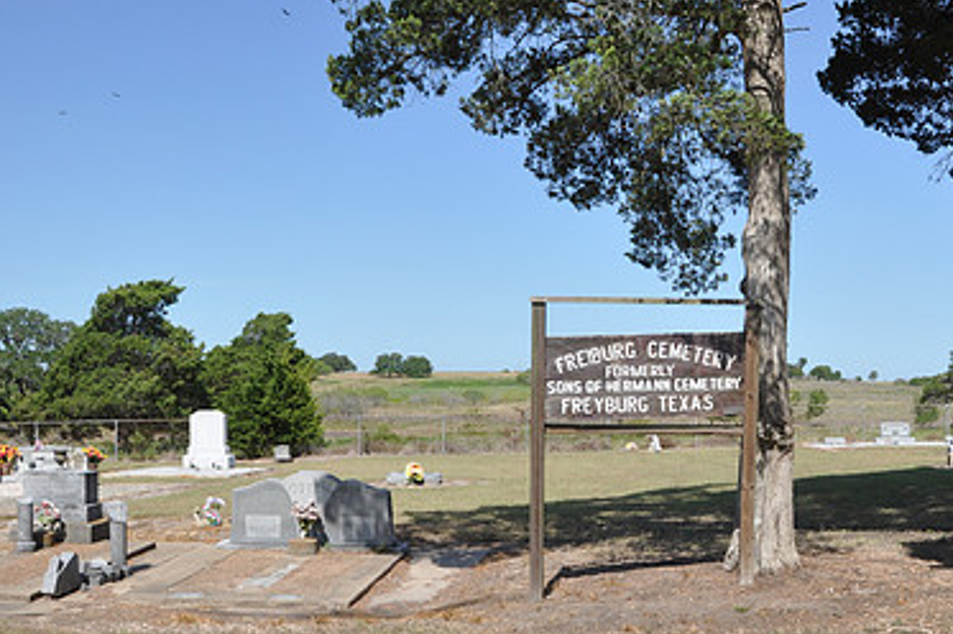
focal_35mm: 42
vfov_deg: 31.6
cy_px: 418
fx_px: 1111
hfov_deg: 45.5
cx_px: 657
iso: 200
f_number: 11
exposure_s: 1/125
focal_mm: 18
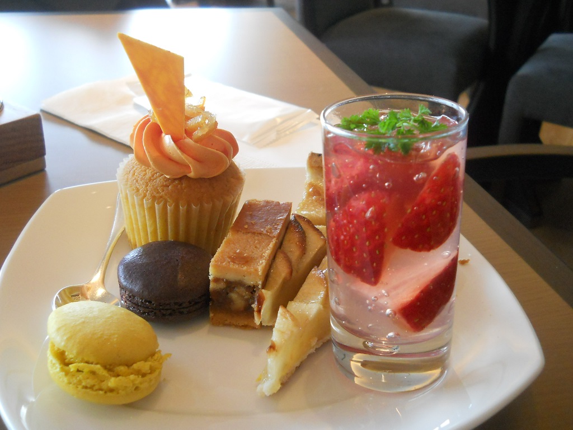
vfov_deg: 35.1
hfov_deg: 45.8
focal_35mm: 41
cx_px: 286
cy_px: 215
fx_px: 679
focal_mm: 6.72
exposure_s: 1/80
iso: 400
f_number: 3.1
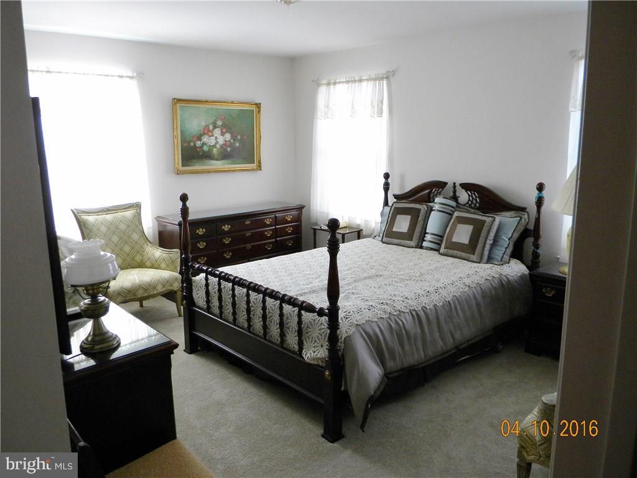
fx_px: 515
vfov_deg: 49.7
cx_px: 318
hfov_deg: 63.4
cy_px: 239
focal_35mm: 28
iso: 255
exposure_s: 1/59.8
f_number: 3.5
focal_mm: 5
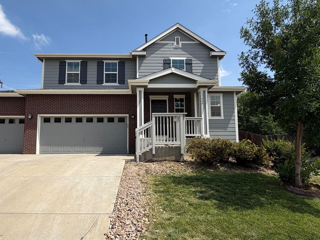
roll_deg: +0.3
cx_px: 143
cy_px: 124
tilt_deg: +5.6
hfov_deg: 81.5
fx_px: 185
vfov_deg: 66.0
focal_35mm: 20
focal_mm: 2.22
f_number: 2.2
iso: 20
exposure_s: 1/1001
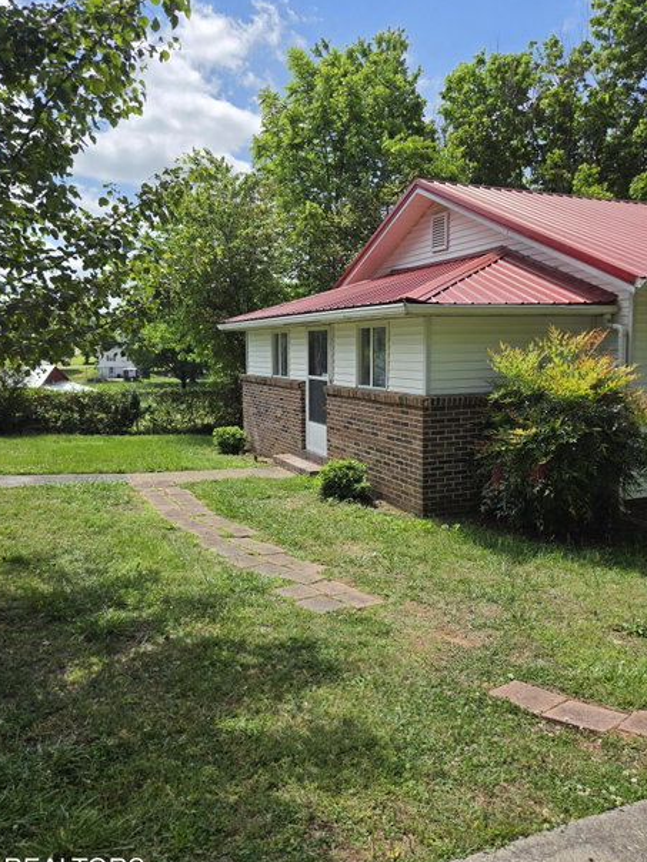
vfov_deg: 67.3
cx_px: 304
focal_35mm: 26
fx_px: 648
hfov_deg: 53.0
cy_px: 426
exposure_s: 1/7107
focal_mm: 5.4
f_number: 1.8
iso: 80
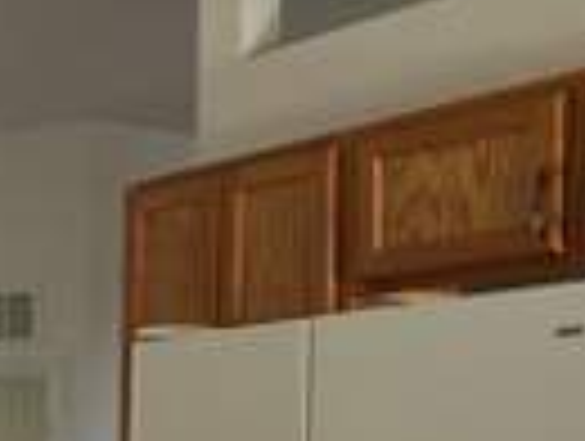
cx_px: -104
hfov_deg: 19.3
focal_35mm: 96
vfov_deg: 14.7
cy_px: 590
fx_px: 1625
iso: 125
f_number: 1.5
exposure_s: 1/68
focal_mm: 5.7
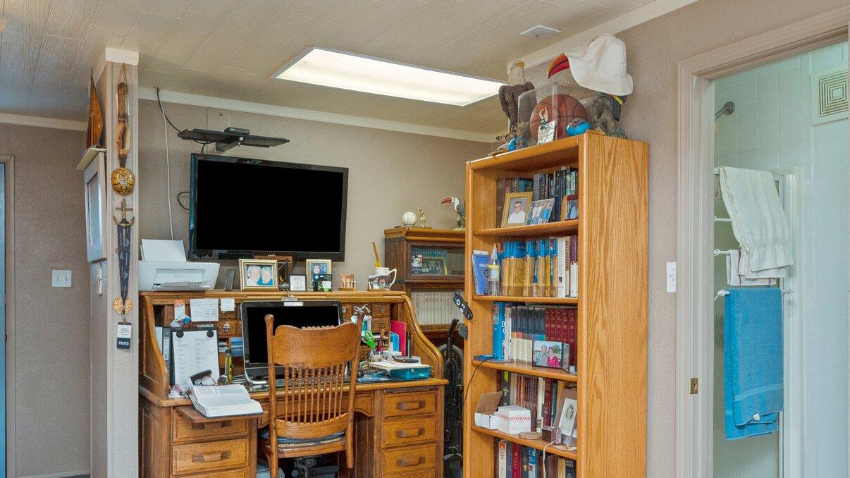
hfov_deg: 59.6
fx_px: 741
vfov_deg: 35.6
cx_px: 450
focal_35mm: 33
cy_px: 284
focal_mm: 18.5
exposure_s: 1/30
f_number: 9
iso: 500
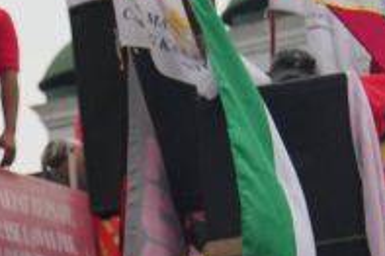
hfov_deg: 12.9
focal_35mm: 151
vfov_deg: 8.5
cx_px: -203
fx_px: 1613
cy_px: 559
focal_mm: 24
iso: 800
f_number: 2.8
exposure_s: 1/640
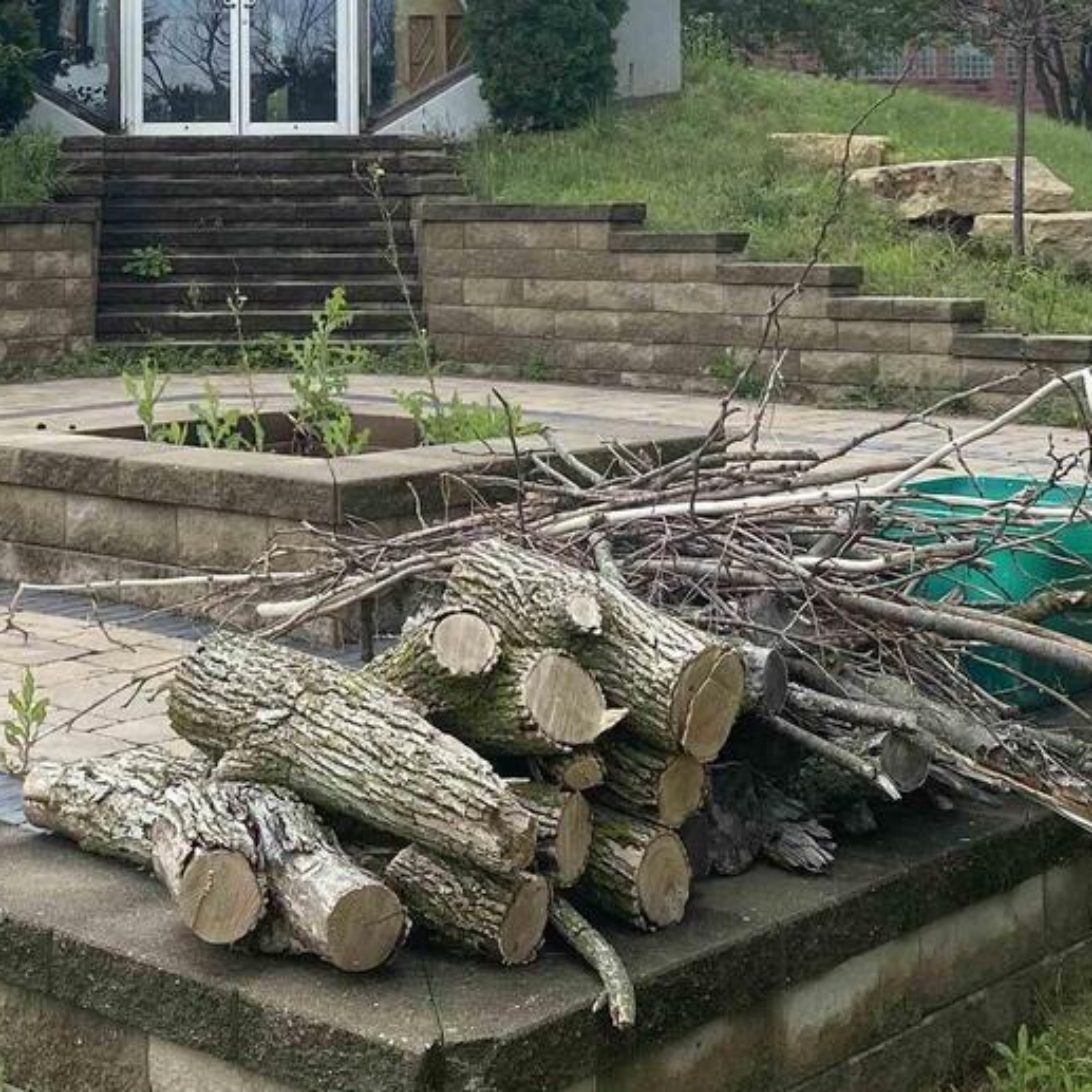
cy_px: 123
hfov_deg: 26.5
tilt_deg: +0.5
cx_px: 260
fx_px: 2284
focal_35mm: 64
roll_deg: +0.3
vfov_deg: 26.1
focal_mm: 4.25
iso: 32
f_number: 1.8
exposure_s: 1/1053
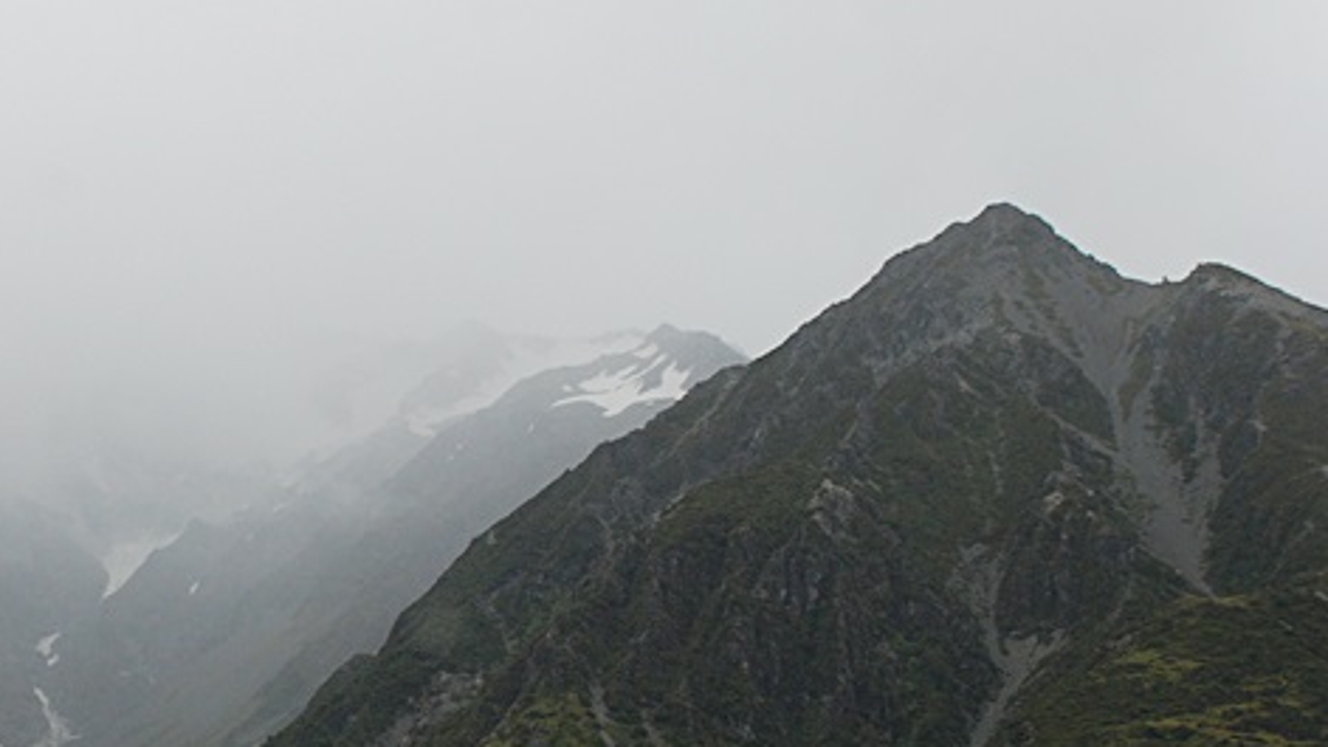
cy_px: 606
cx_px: 206
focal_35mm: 83
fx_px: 2919
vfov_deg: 14.5
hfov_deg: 25.1
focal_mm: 31
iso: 400
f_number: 6.3
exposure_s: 1/250
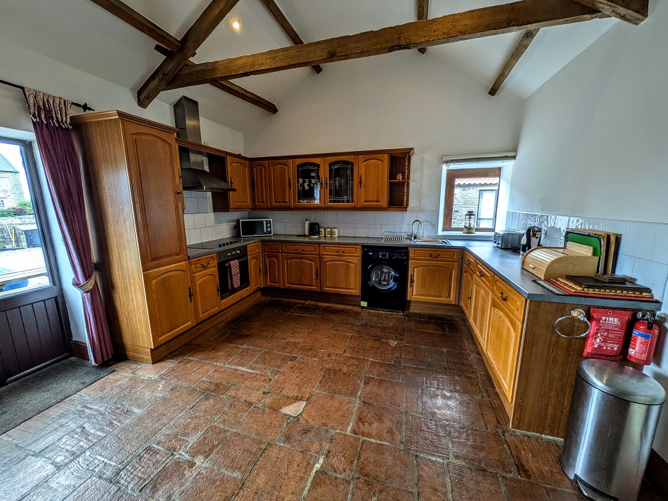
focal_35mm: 14
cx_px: 334
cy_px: 250
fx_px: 270
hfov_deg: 102.1
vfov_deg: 85.7
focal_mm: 1.83
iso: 54
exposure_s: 1/100
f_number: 2.2
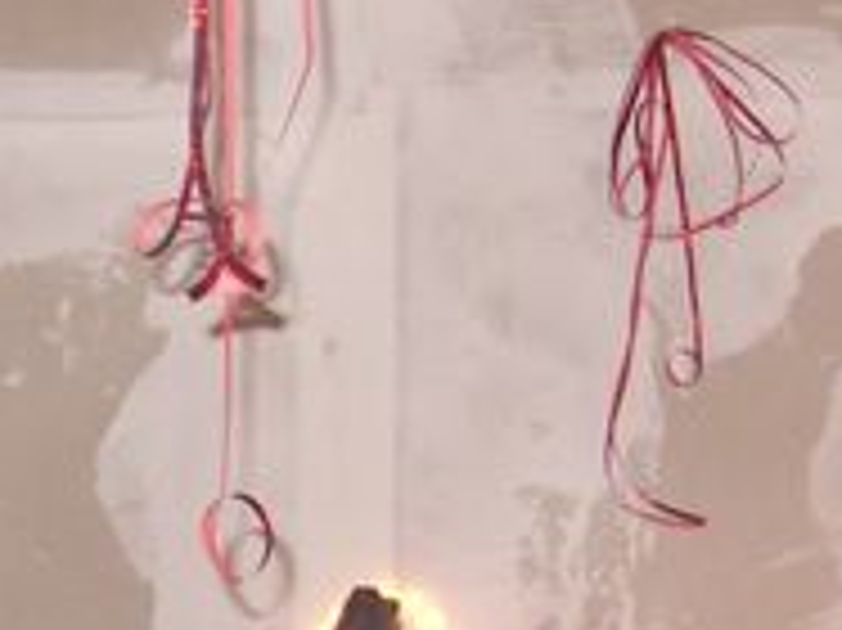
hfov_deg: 10.0
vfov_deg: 7.8
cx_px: -828
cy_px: 1190
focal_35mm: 183
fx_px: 4448
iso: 200
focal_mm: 6.3
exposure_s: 1/30
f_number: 2.8
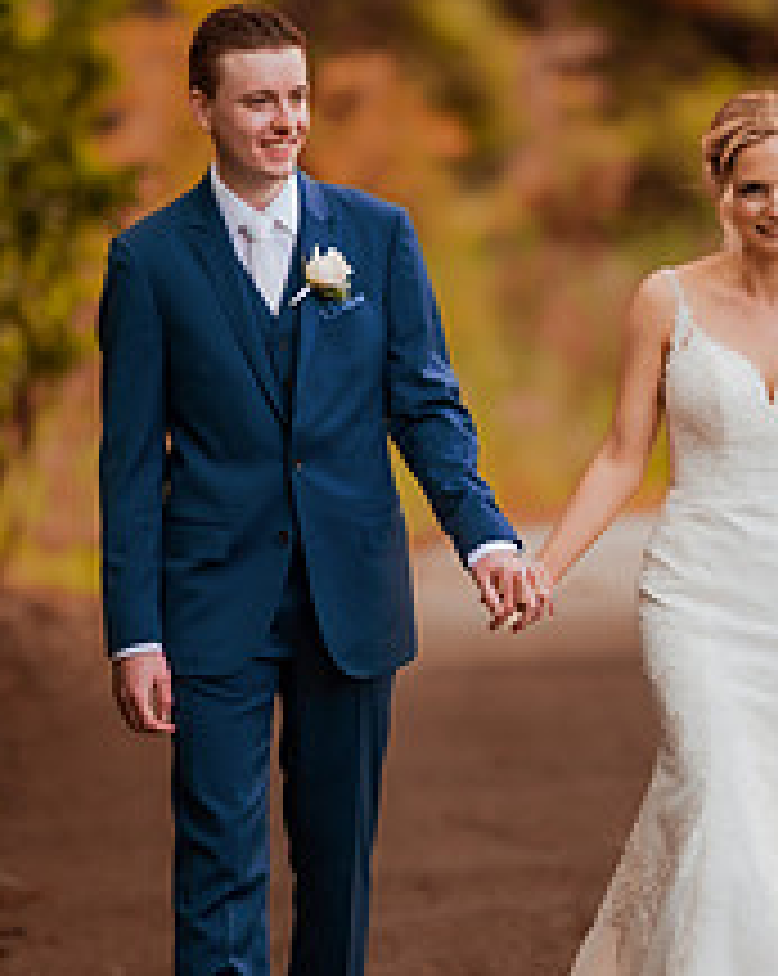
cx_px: 447
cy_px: 391
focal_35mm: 263
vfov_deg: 7.4
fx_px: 7586
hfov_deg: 5.9
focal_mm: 135
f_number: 1.8
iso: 320
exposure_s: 1/800
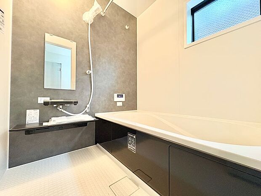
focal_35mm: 14
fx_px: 106
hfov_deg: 102.1
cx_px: 130
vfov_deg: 85.7
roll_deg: +0.6
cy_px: 98
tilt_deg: +1.8
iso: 400
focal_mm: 2.22
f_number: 2.2
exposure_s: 1/50
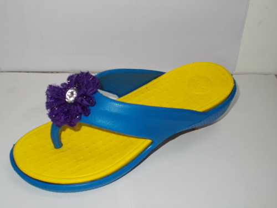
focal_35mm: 44
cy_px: 104
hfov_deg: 42.9
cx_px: 138
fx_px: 352
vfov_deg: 32.9
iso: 200
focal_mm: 7.9
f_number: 4.2
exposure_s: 1/30
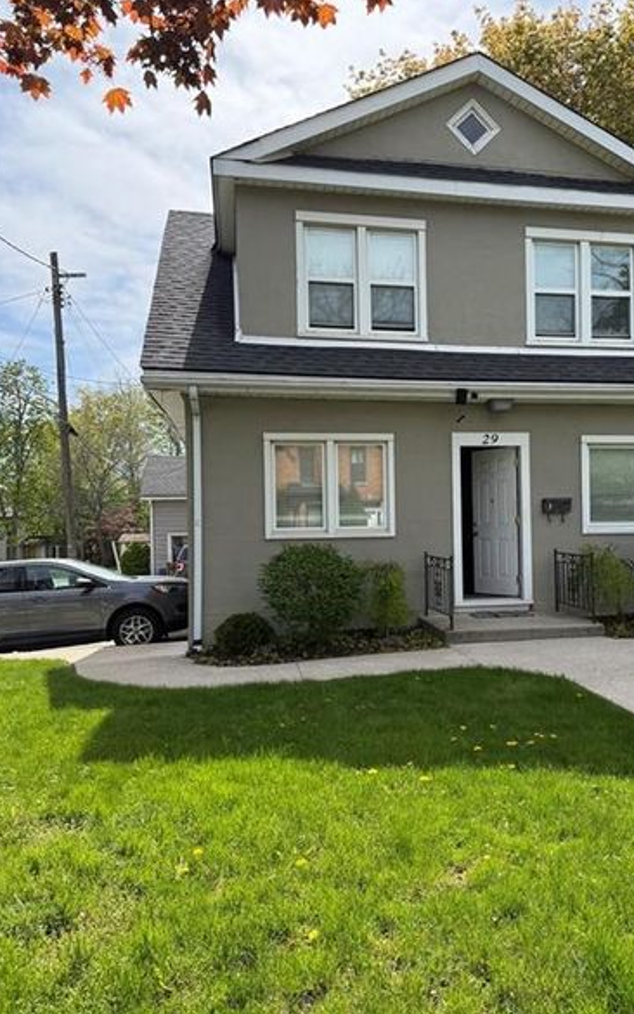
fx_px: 801
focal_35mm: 29
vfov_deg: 64.6
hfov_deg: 42.6
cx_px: 424
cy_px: 510
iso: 100
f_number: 1.78
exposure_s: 1/2703
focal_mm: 6.76
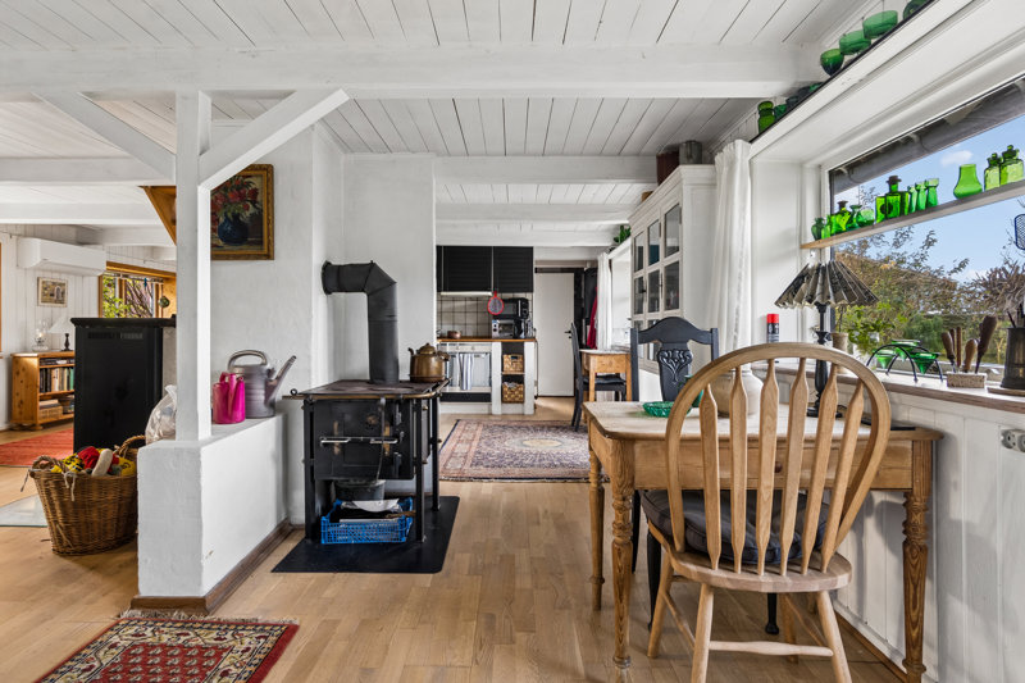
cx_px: 512
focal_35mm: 20
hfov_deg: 85.4
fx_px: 555
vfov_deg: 63.2
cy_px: 342
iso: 200
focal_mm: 13
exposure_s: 1/6
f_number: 8
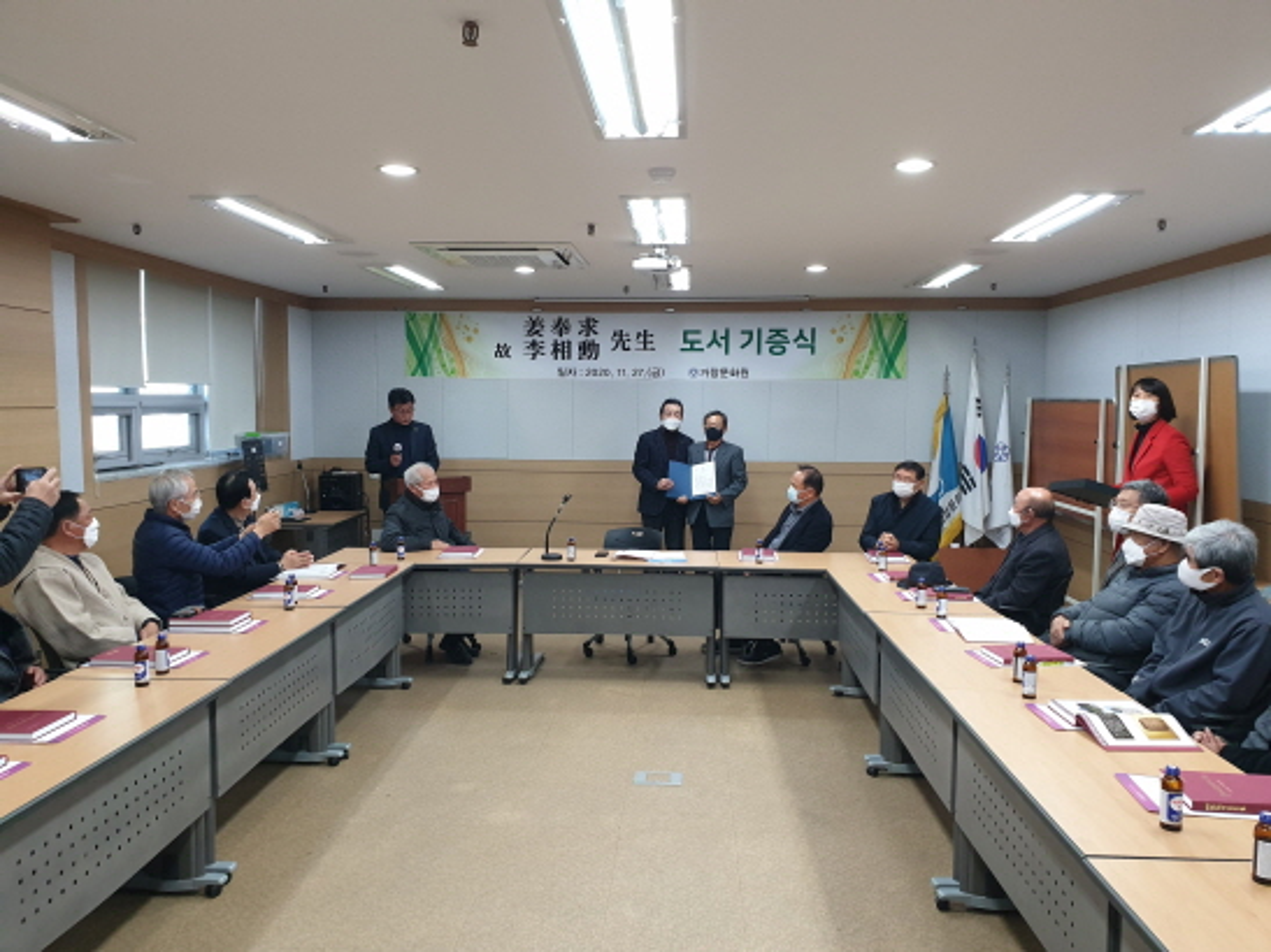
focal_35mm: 26
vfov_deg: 53.0
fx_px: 954
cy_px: 476
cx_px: 636
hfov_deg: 67.3
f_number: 2.4
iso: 200
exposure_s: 1/60
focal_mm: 4.3
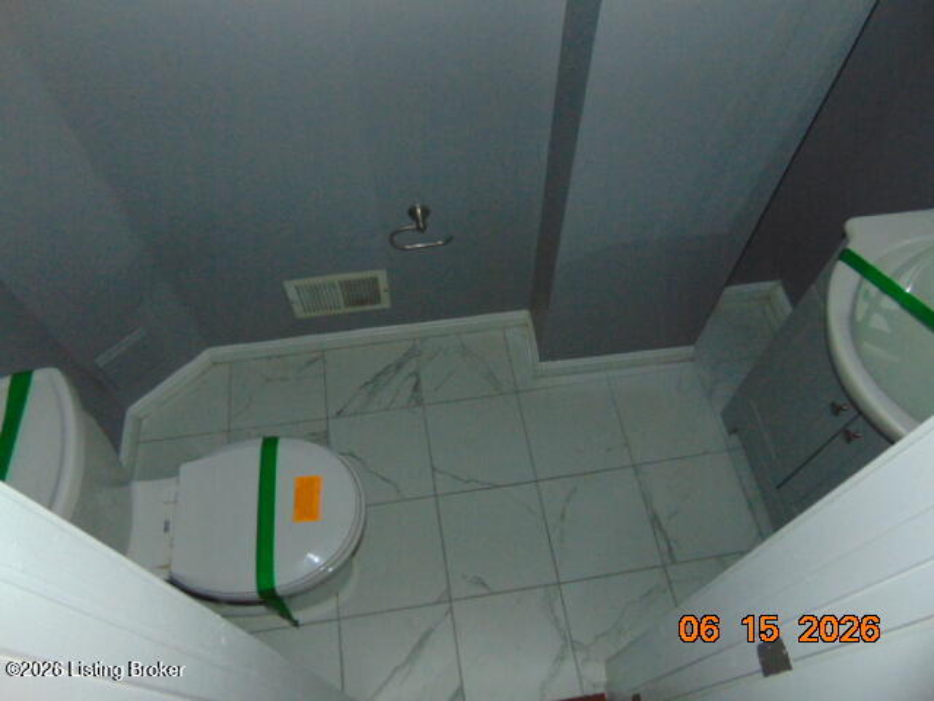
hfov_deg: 69.4
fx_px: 675
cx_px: 467
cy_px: 350
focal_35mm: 25
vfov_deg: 54.9
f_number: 3
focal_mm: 4.5
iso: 200
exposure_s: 1/30
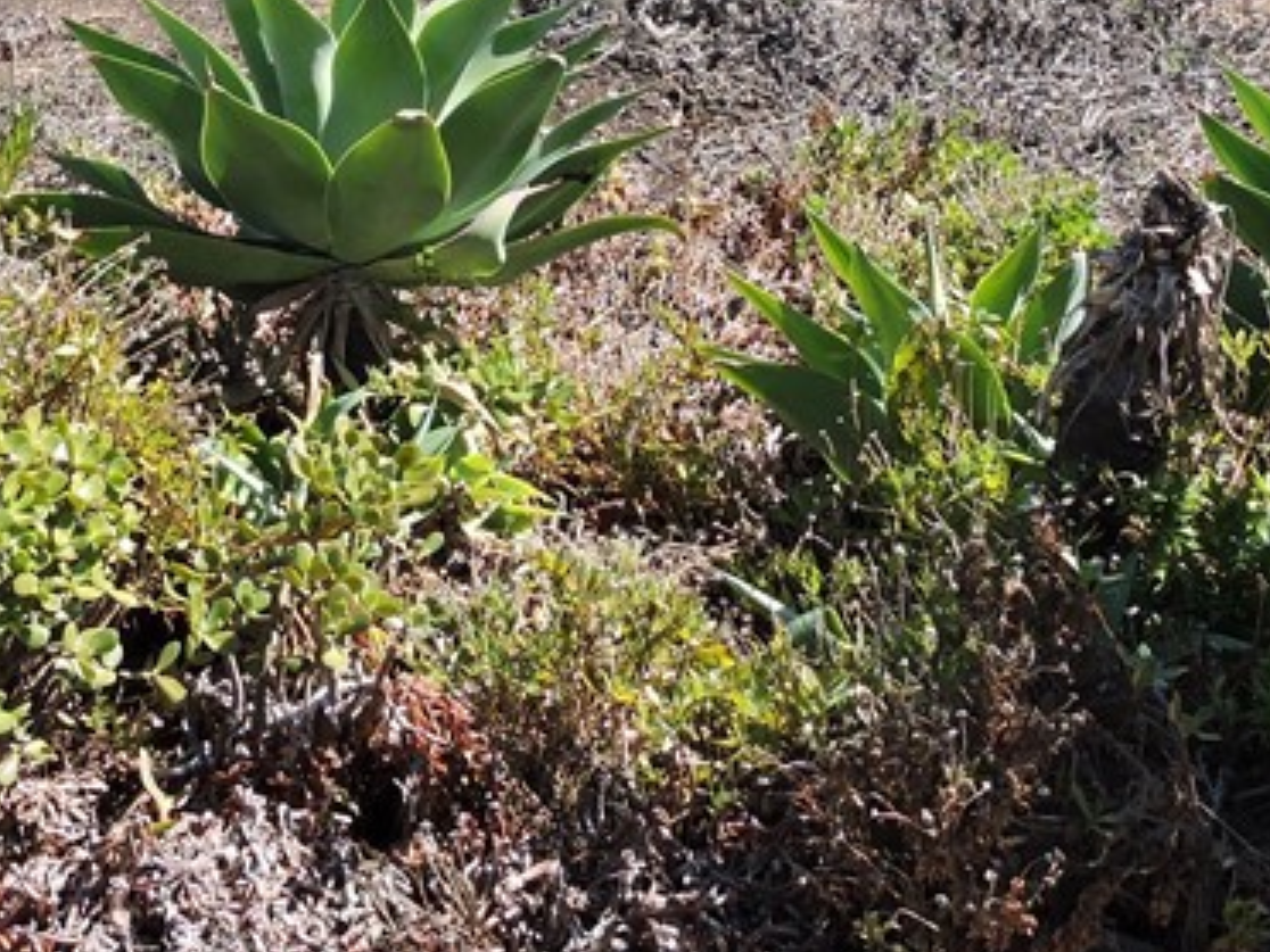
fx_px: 2421
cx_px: 512
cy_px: -147
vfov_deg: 20.9
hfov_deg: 29.3
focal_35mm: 66
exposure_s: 1/500
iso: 100
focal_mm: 4.3
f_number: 3.3
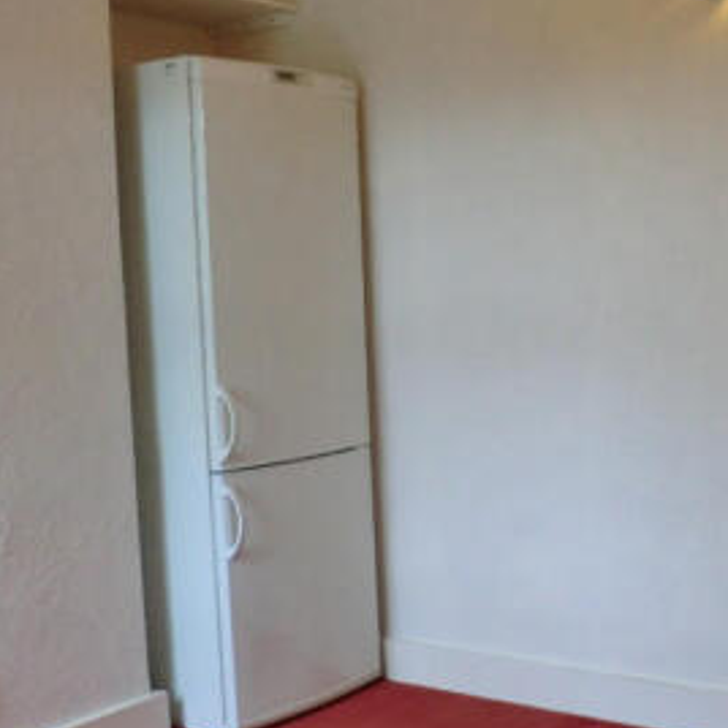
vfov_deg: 32.8
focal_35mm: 52
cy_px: 376
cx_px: 632
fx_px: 1237
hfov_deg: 31.5
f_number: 3.2
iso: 160
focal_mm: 4.9
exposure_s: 1/60
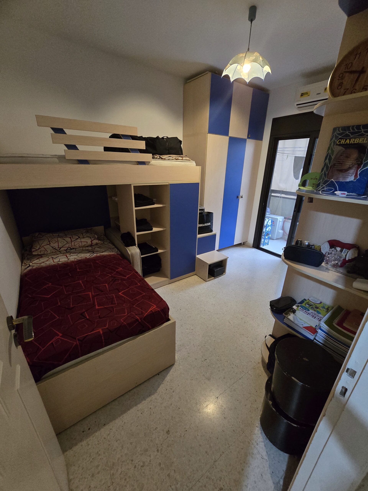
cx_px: 184
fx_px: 184
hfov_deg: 89.9
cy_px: 246
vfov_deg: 106.2
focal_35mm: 13
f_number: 2.2
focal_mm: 2.2
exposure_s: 1/50
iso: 1000
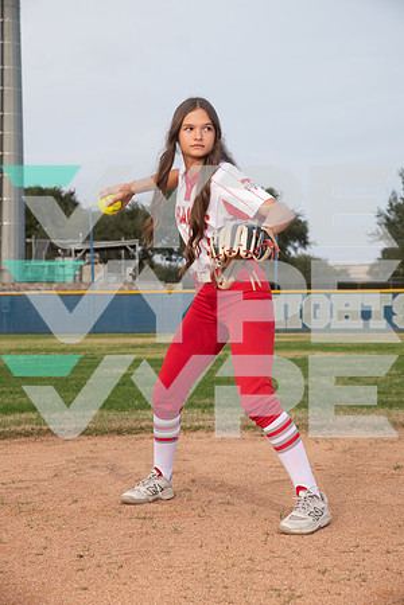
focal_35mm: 56
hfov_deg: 24.2
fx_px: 943
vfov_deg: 35.6
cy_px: 302
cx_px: 202
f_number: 6.3
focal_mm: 56
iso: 200
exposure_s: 1/320
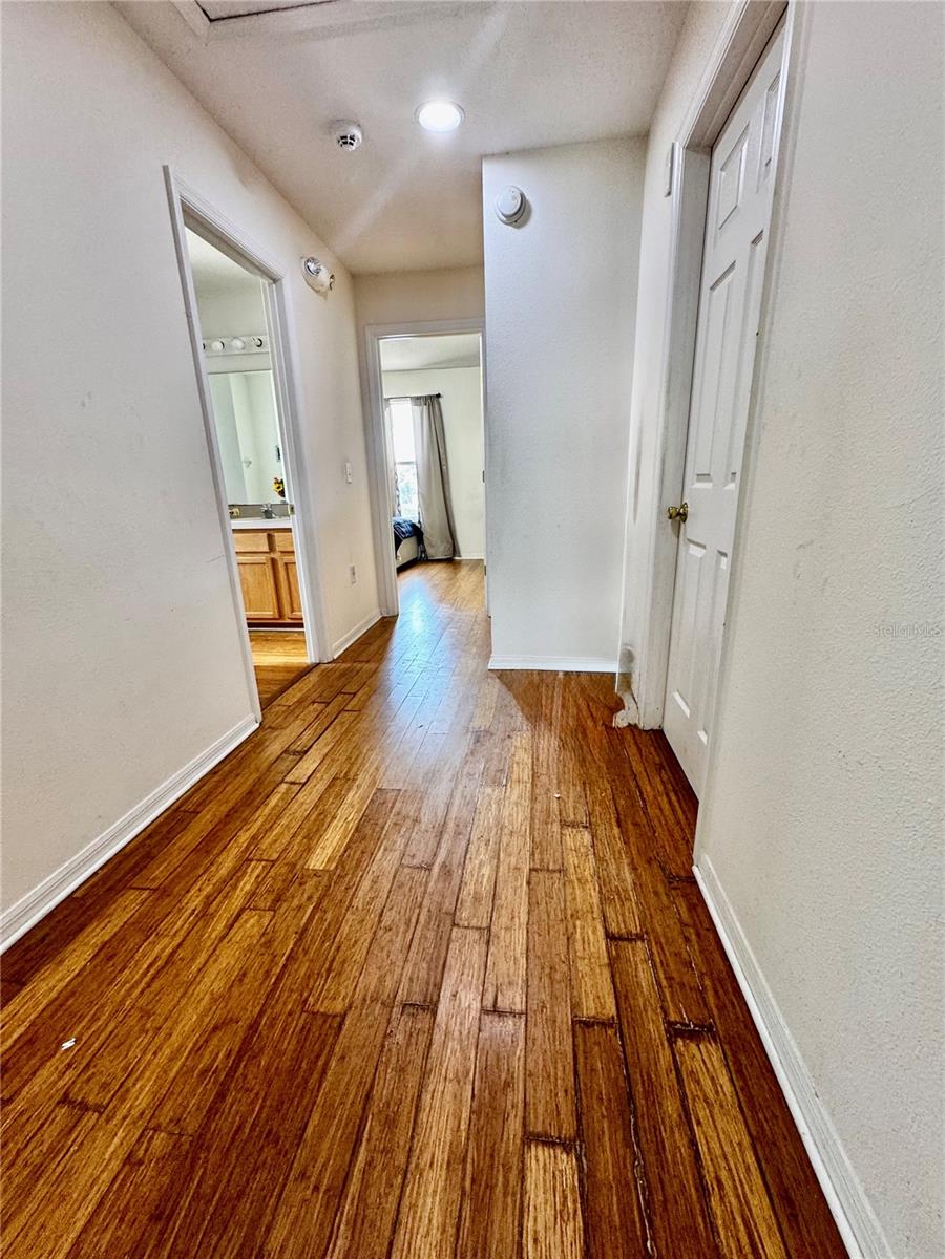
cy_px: 630
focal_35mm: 14
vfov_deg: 102.1
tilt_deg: -16.4
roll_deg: +2.1
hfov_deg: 85.7
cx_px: 472
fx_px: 510
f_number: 2.2
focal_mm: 2.22
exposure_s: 1/60
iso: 200
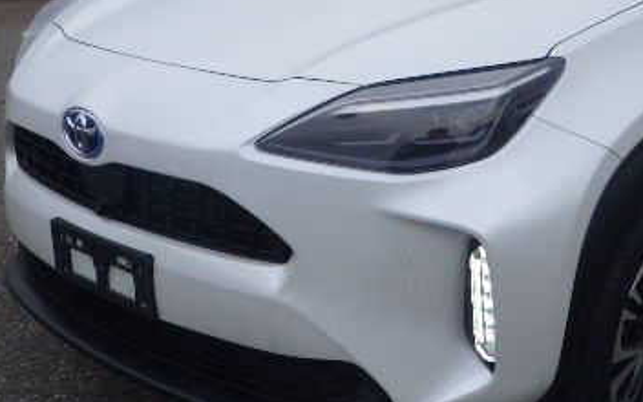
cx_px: 473
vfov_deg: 23.9
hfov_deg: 36.7
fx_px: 946
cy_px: 132
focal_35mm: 54
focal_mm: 5
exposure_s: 1/320
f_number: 4.2
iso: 125
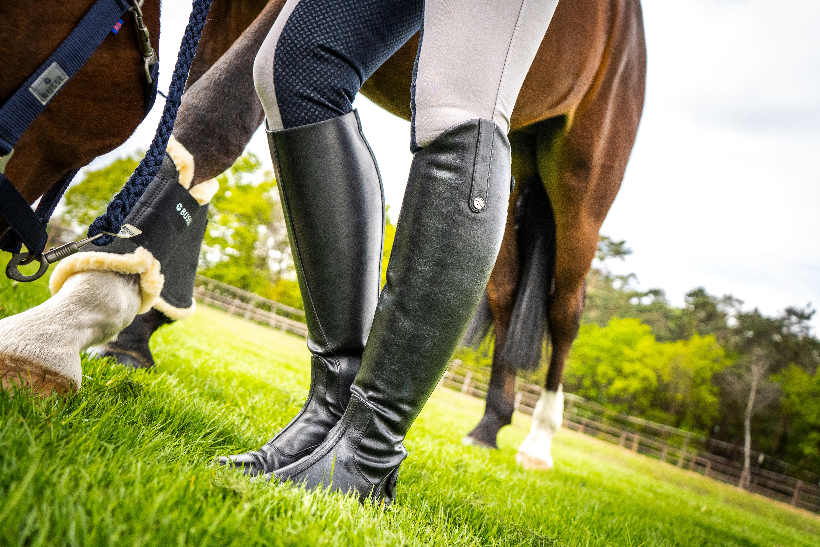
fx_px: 706
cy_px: 274
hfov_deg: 60.3
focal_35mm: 31
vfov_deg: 42.3
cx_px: 410
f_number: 4.5
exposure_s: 1/4000
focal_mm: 31
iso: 3200
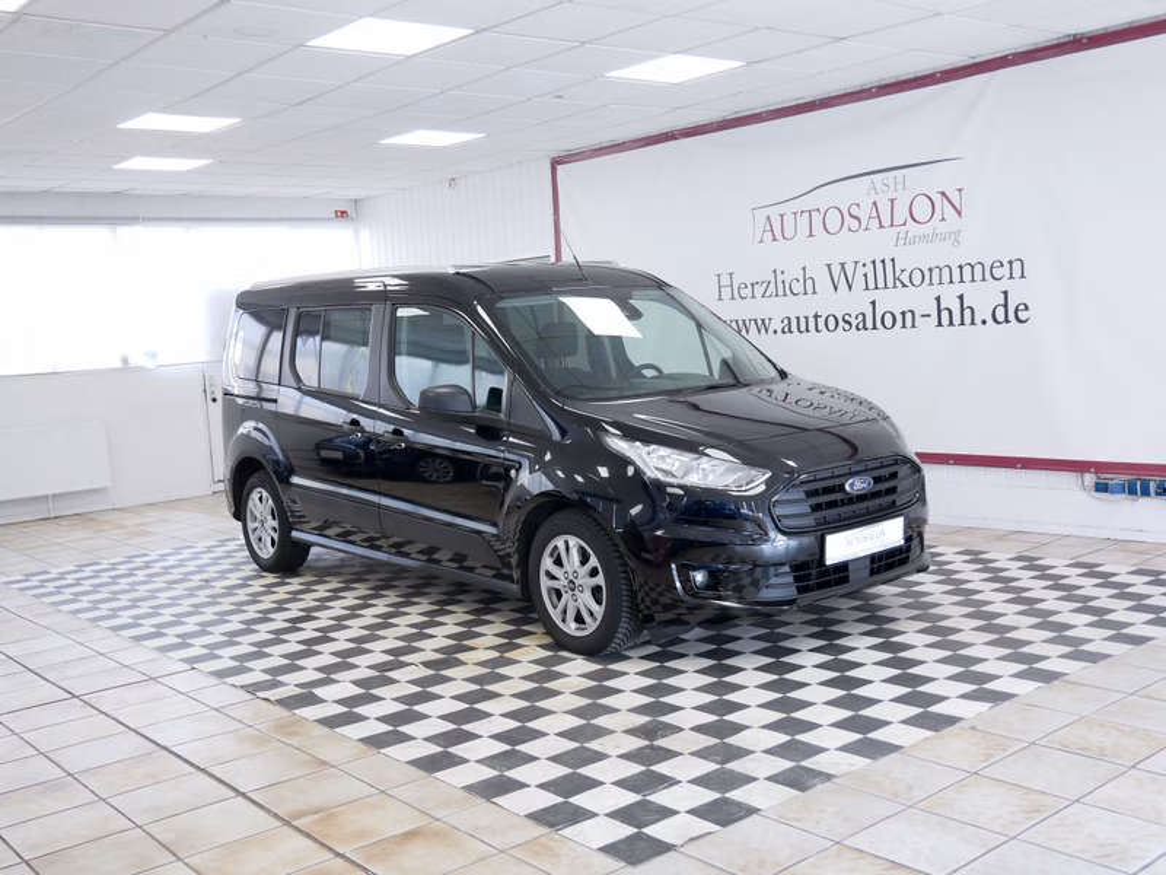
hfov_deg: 51.4
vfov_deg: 39.7
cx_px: 583
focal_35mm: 36
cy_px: 438
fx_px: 1213
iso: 500
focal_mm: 18
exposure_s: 1/60
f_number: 3.9
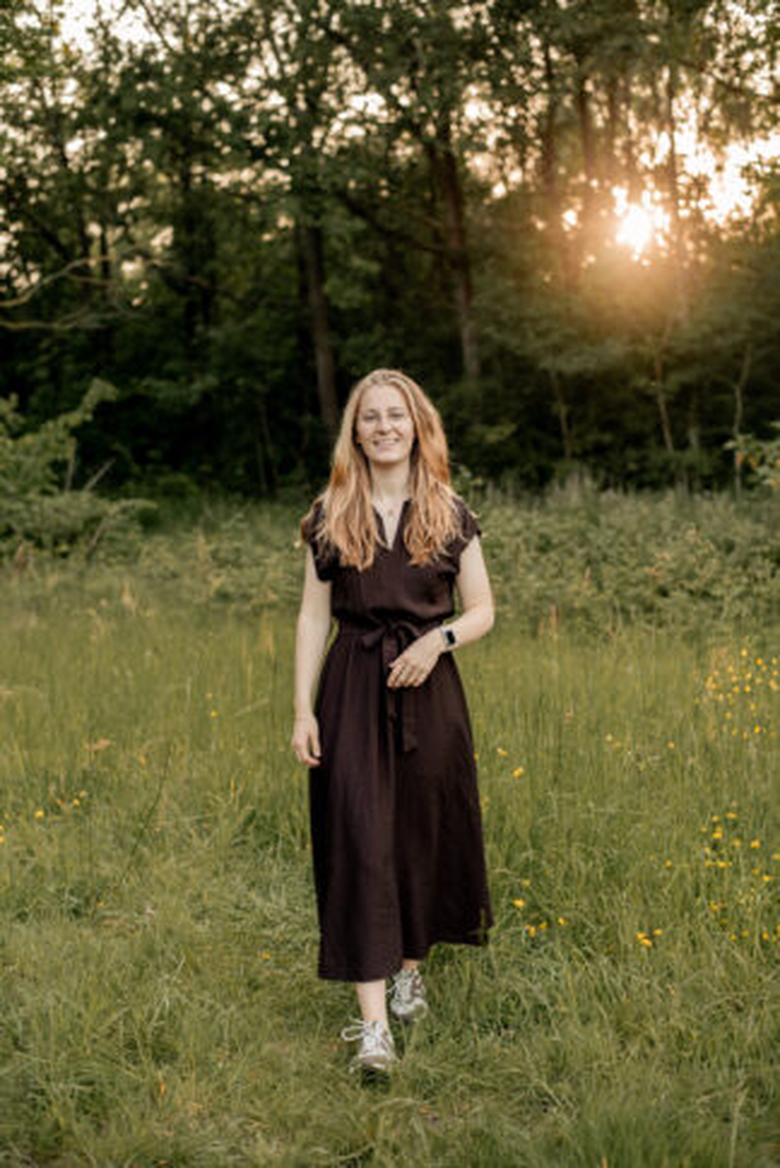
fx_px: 1623
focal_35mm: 50
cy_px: 584
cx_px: 390
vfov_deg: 39.6
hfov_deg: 27.0
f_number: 2.5
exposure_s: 1/800
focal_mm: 50
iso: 500
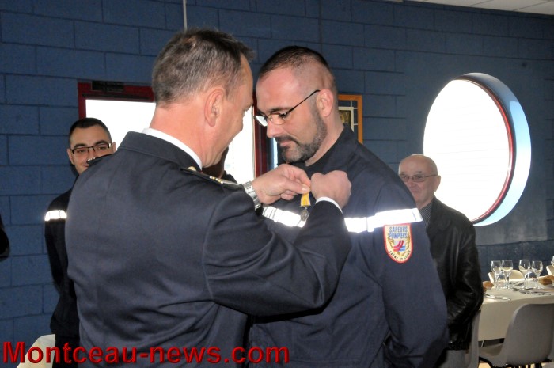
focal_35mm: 57
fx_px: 876
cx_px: 277
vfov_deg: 23.7
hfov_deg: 35.1
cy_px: 184
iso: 3200
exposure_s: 1/250
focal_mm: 38
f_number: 16
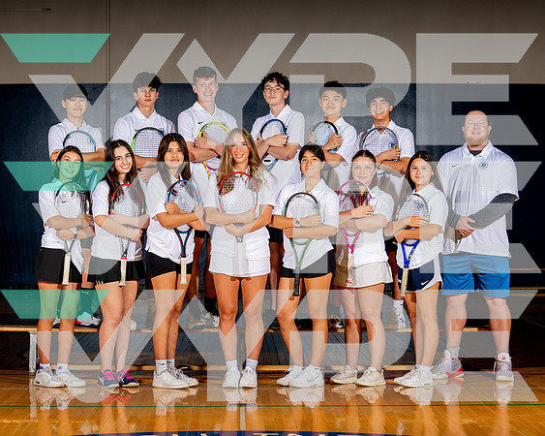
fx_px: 1670
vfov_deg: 14.9
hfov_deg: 18.5
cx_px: 232
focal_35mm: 104
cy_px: 209
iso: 400
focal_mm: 80
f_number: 7.1
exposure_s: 1/250
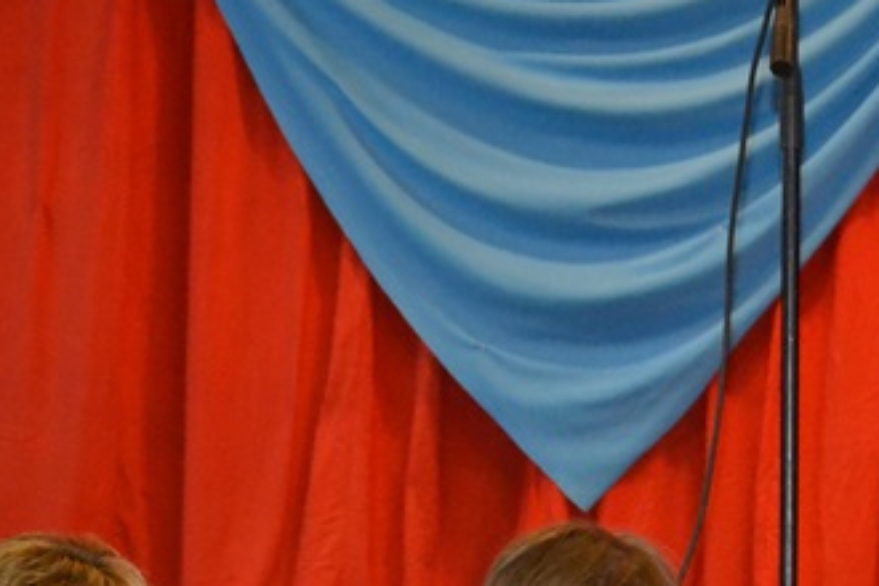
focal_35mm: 186
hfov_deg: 10.8
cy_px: 734
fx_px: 4541
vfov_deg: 7.3
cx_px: 1081
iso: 3200
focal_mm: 40
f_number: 4.5
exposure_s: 1/60
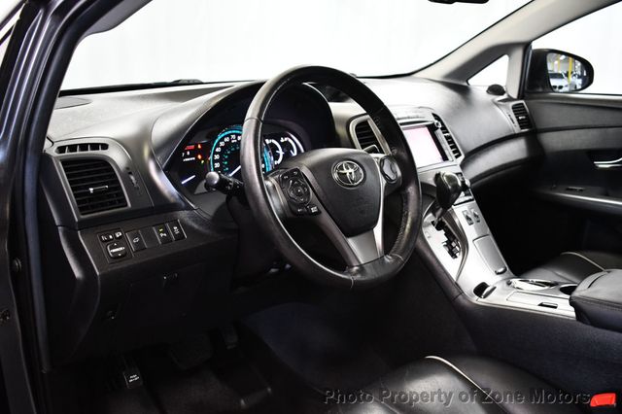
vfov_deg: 36.8
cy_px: 207
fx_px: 622
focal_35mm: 36
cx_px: 311
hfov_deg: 53.2
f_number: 3.8
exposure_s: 1/60
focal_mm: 24
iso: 3200
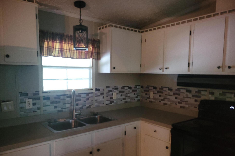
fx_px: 183
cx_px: 114
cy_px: 88
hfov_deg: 65.5
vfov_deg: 46.3
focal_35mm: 28
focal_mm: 5.4
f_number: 1.8
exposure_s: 1/40
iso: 320
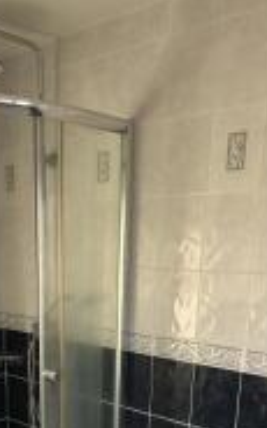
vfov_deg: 37.9
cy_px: 429
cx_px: 87
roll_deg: -0.9
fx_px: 547
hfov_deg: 27.2
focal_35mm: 47
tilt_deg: -18.6
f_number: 2.2
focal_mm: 2.22
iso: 50
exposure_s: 1/99
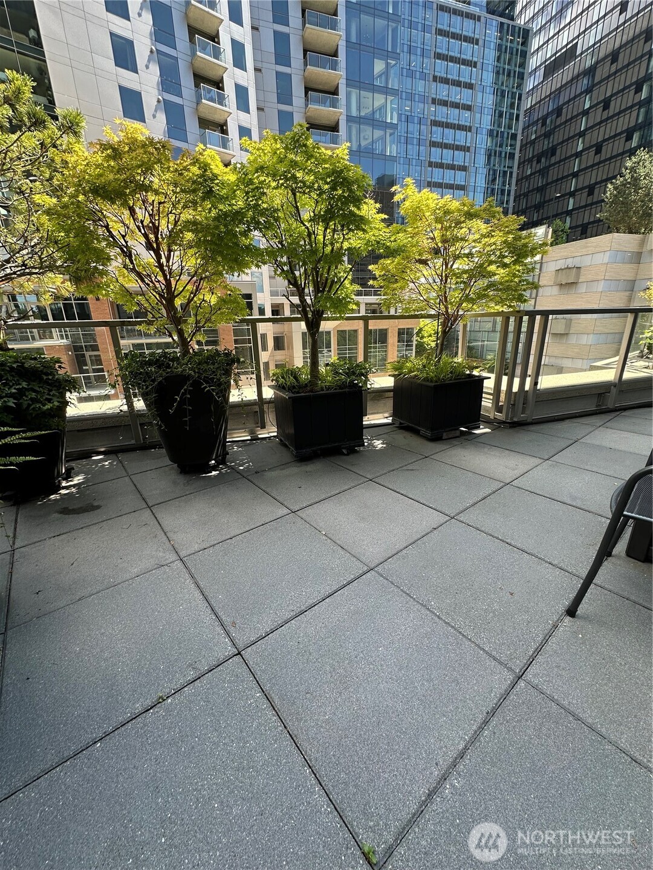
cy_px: 435
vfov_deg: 102.1
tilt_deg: -18.2
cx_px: 326
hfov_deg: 85.7
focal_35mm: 14
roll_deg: +1.2
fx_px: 352
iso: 40
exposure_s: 1/219
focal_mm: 2.22
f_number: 2.2
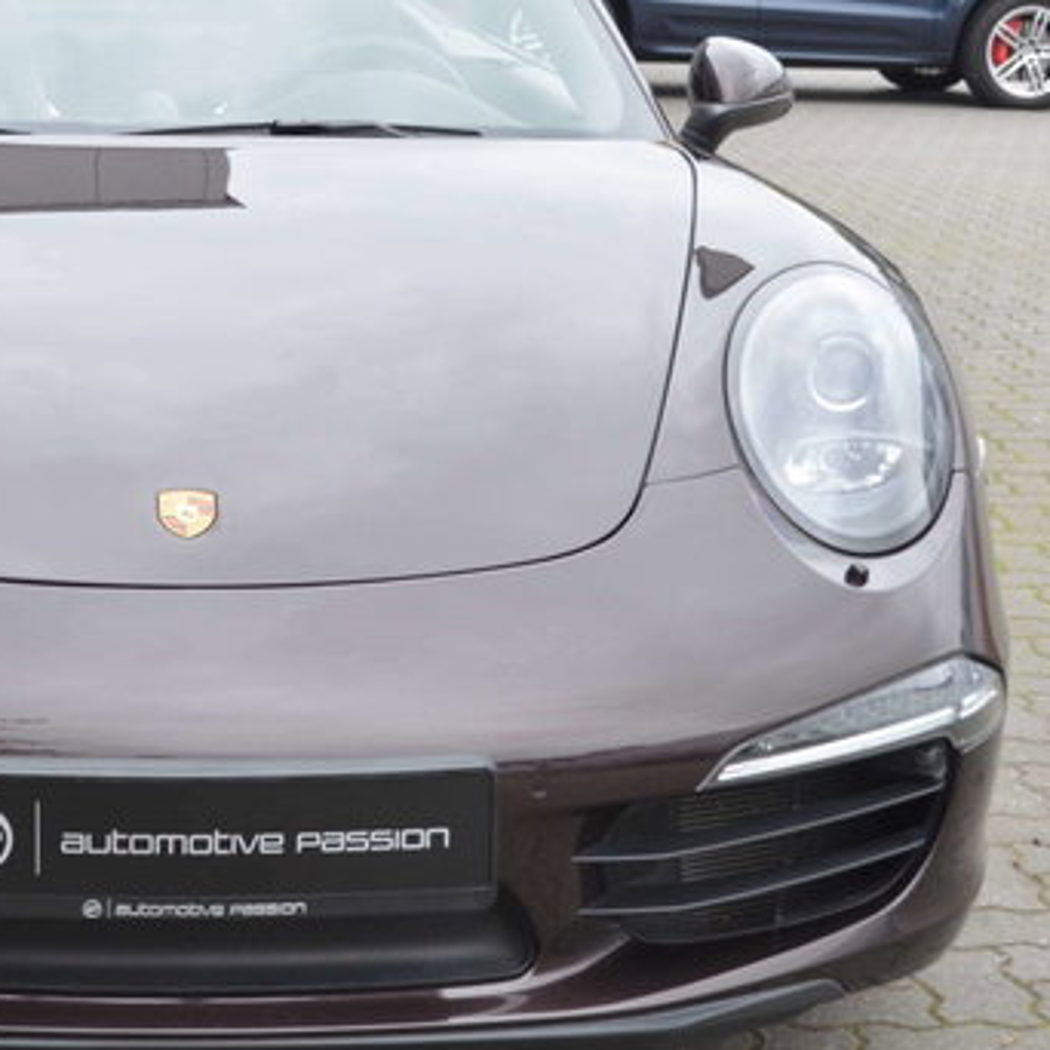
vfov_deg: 21.6
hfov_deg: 21.3
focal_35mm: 80
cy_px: 434
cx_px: 178
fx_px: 2745
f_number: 4.5
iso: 800
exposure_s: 1/40
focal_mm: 28
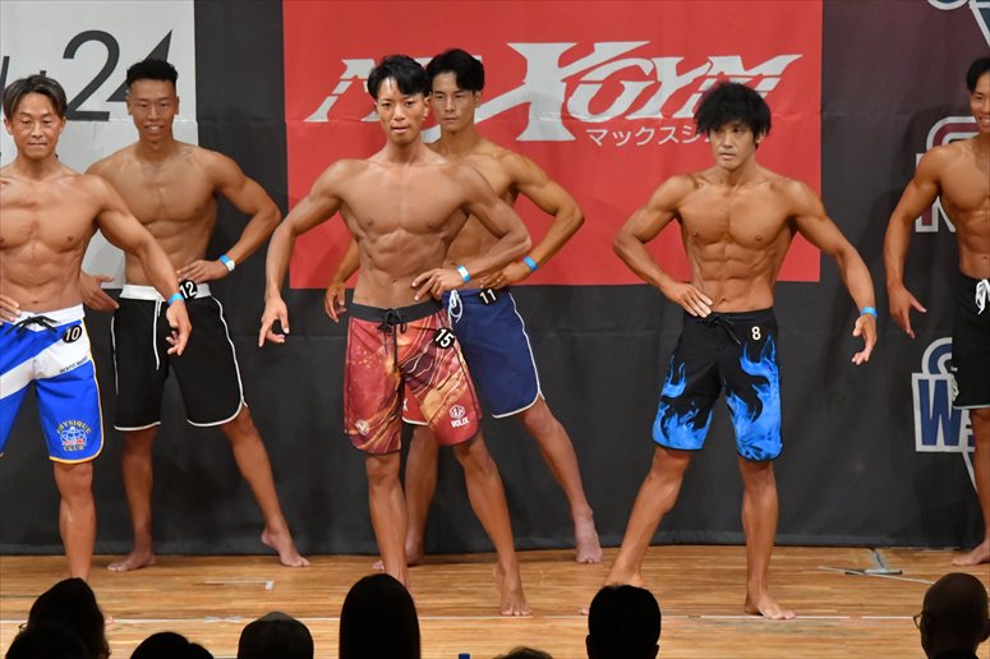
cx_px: 495
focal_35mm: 270
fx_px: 7421
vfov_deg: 5.1
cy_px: 330
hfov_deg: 7.6
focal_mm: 180
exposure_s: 1/400
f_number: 5.6
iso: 9000
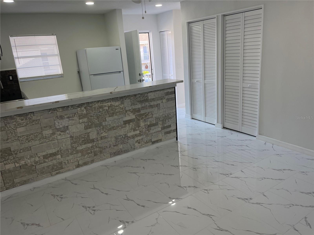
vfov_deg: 54.9
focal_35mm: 25
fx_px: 227
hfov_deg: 69.4
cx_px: 157
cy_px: 118
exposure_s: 1/120
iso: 64
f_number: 1.6
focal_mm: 5.1
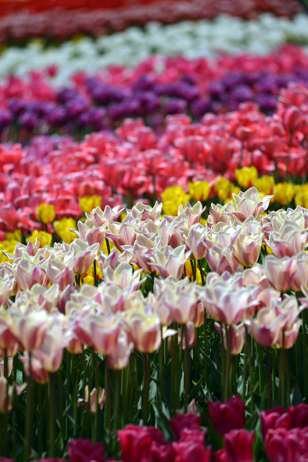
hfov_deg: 6.9
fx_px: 2564
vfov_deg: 10.3
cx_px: 154
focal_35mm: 200
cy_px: 231
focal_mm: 200
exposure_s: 1/2500
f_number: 3.5
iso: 100
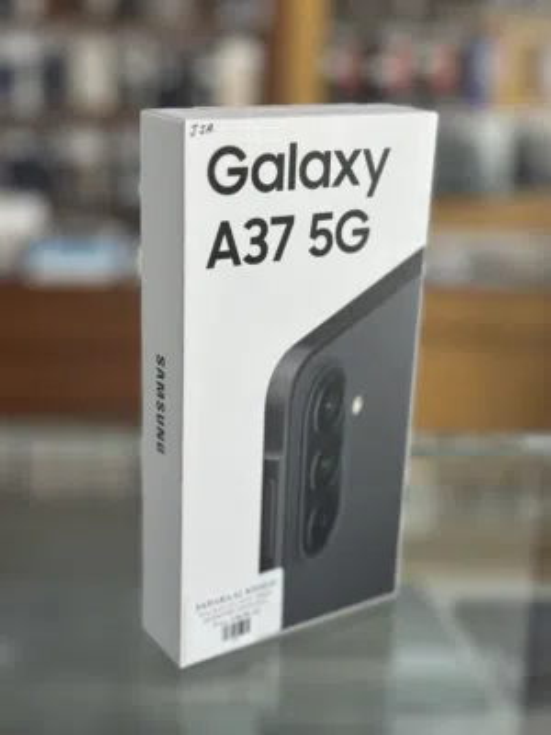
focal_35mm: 48
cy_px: 368
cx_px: 276
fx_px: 1019
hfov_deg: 30.3
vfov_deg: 39.7
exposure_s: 1/133
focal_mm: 6.86
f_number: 1.78
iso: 64
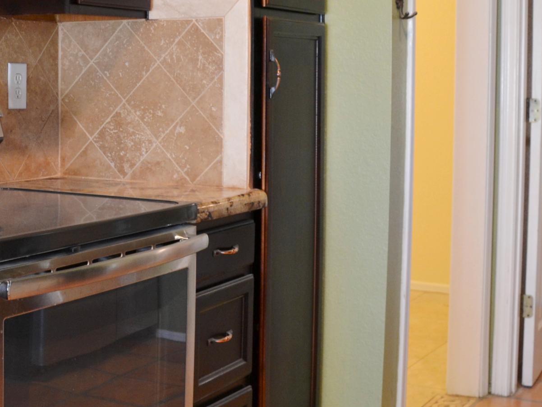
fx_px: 1127
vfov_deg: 20.3
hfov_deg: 25.7
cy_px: 119
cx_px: -2
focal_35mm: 72
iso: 500
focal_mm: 20
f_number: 3.5
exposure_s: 1/15
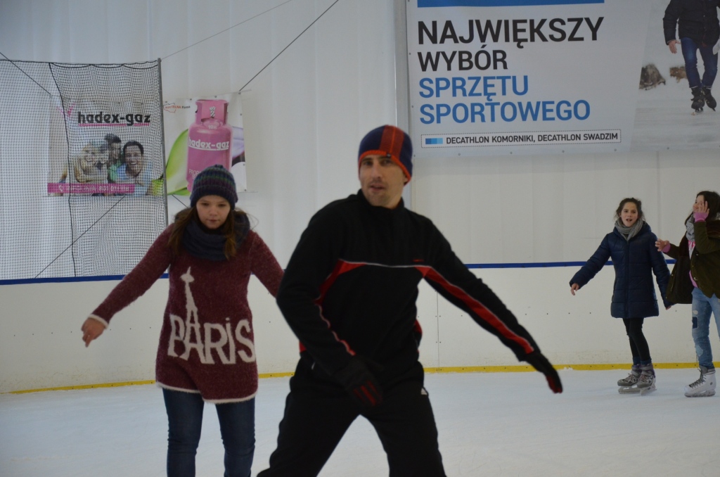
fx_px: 2095
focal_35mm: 105
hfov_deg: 19.5
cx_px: 360
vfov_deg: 13.0
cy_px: 238
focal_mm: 70
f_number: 5.3
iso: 1600
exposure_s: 1/320
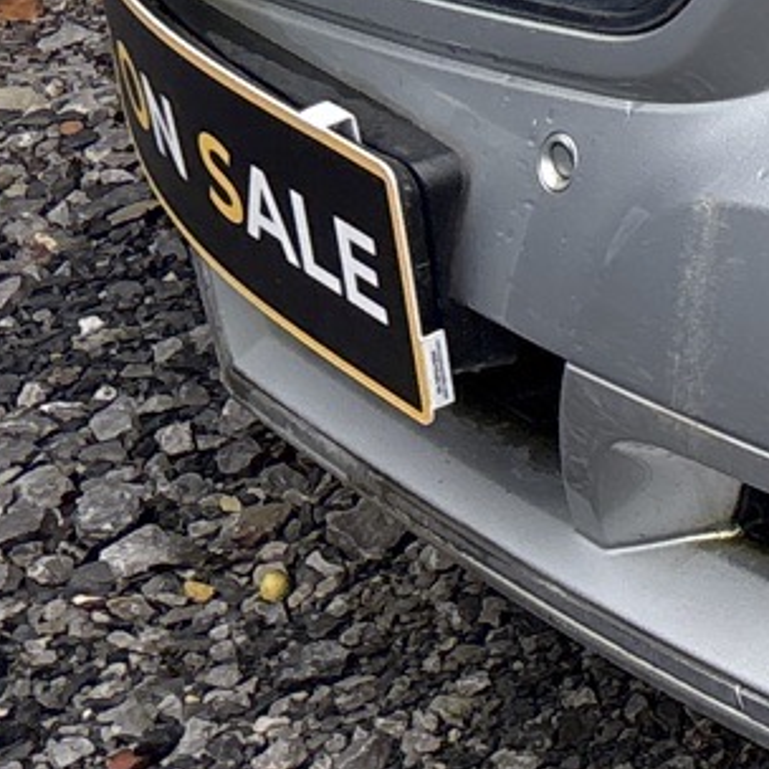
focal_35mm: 145
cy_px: -473
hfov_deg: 9.5
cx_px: 2272
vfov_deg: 11.4
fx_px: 3644
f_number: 1.6
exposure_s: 1/978
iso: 50
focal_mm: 5.96
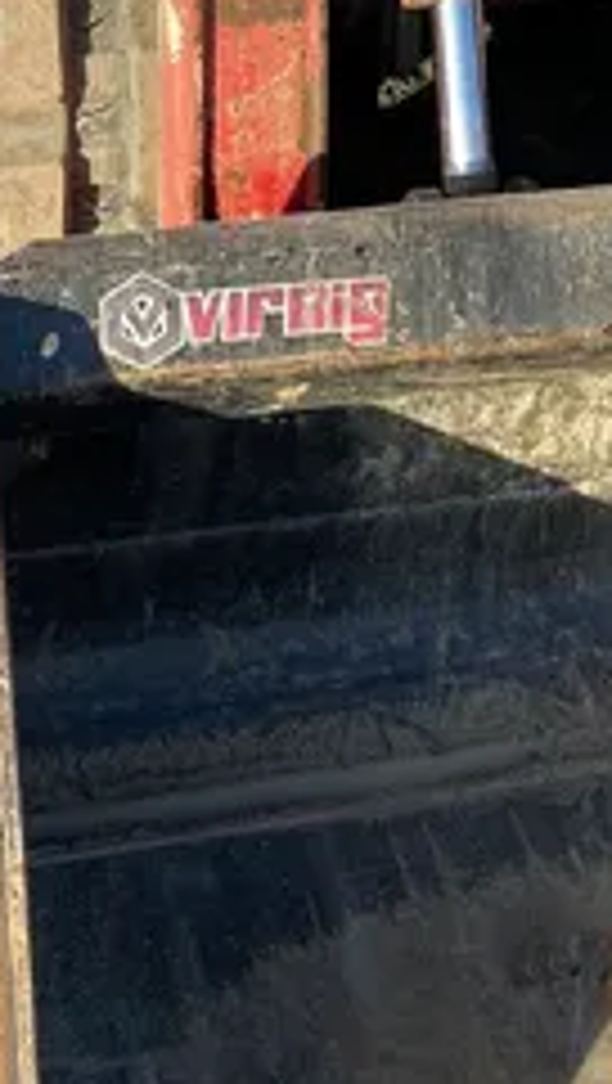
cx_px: 428
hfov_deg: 14.1
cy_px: -555
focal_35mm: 86
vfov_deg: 20.9
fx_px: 2475
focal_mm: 4.25
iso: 32
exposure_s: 1/1147
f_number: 1.8
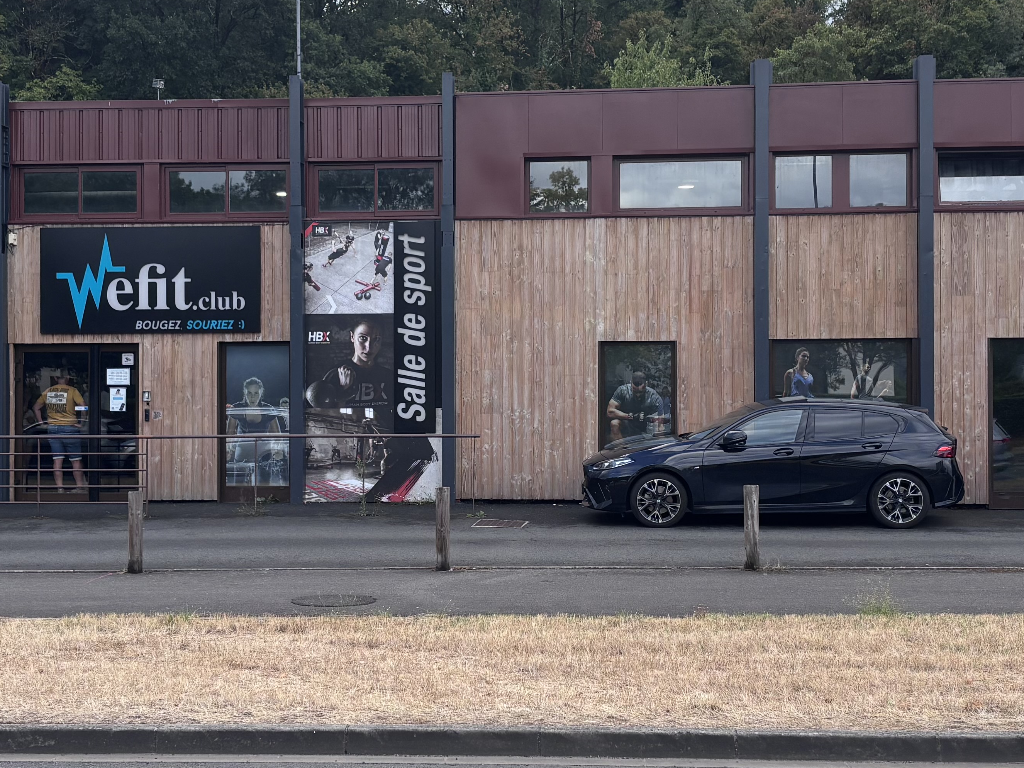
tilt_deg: +2.5
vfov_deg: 26.1
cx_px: 488
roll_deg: -0.5
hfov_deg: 34.3
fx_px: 1657
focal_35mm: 56
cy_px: 365
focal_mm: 5.96
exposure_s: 1/1418
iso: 50
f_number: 1.6
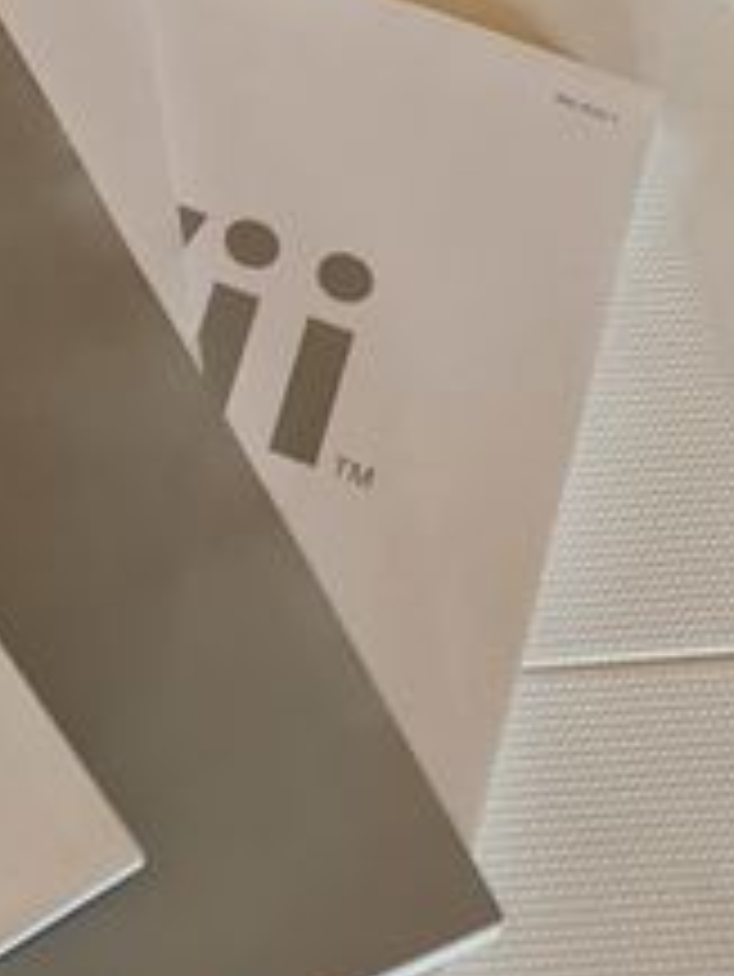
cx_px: -419
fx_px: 3248
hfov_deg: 12.2
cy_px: -166
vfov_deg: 16.5
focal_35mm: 115
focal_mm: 7
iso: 500
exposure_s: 1/50
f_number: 1.8
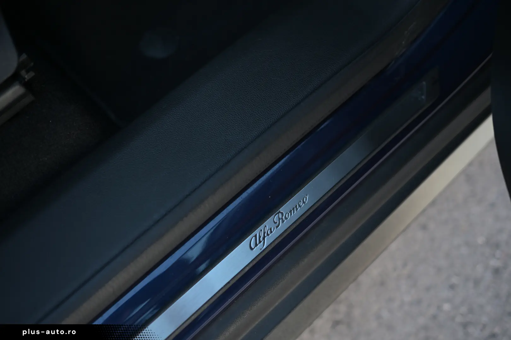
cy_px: 170
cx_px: 256
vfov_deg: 33.4
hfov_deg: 48.5
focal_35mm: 40
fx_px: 568
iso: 100
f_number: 2.5
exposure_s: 1/320
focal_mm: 40
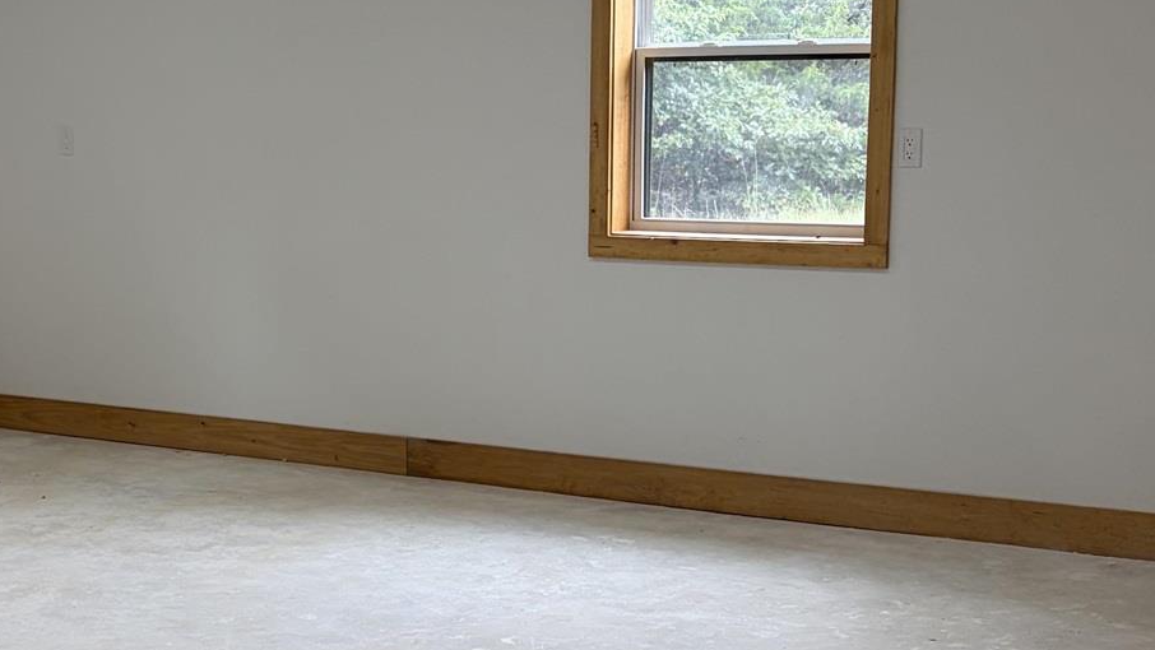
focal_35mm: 72
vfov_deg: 16.7
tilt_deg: -10.6
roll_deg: +1.3
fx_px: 2205
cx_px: 360
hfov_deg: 29.1
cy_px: 455
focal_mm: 5.96
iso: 125
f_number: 1.6
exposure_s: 1/120
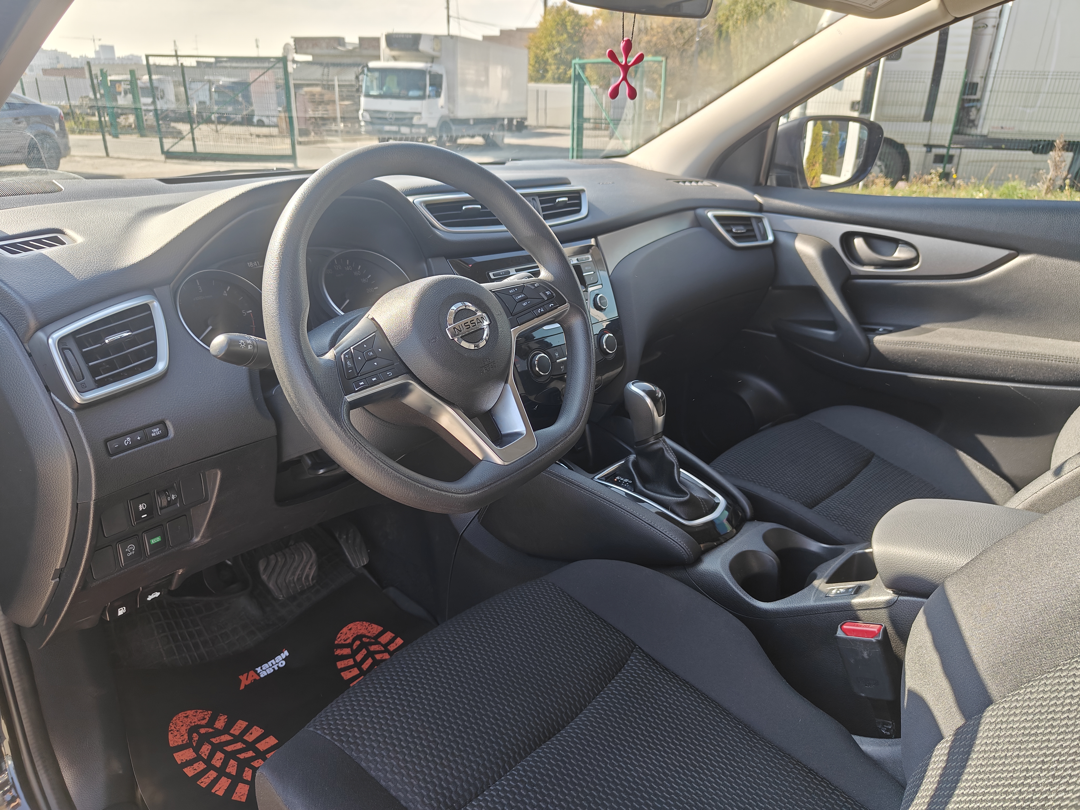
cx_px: 540
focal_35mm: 24
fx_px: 749
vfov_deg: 56.8
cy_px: 405
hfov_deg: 71.6
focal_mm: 5.59
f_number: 1.8
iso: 50
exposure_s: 1/491
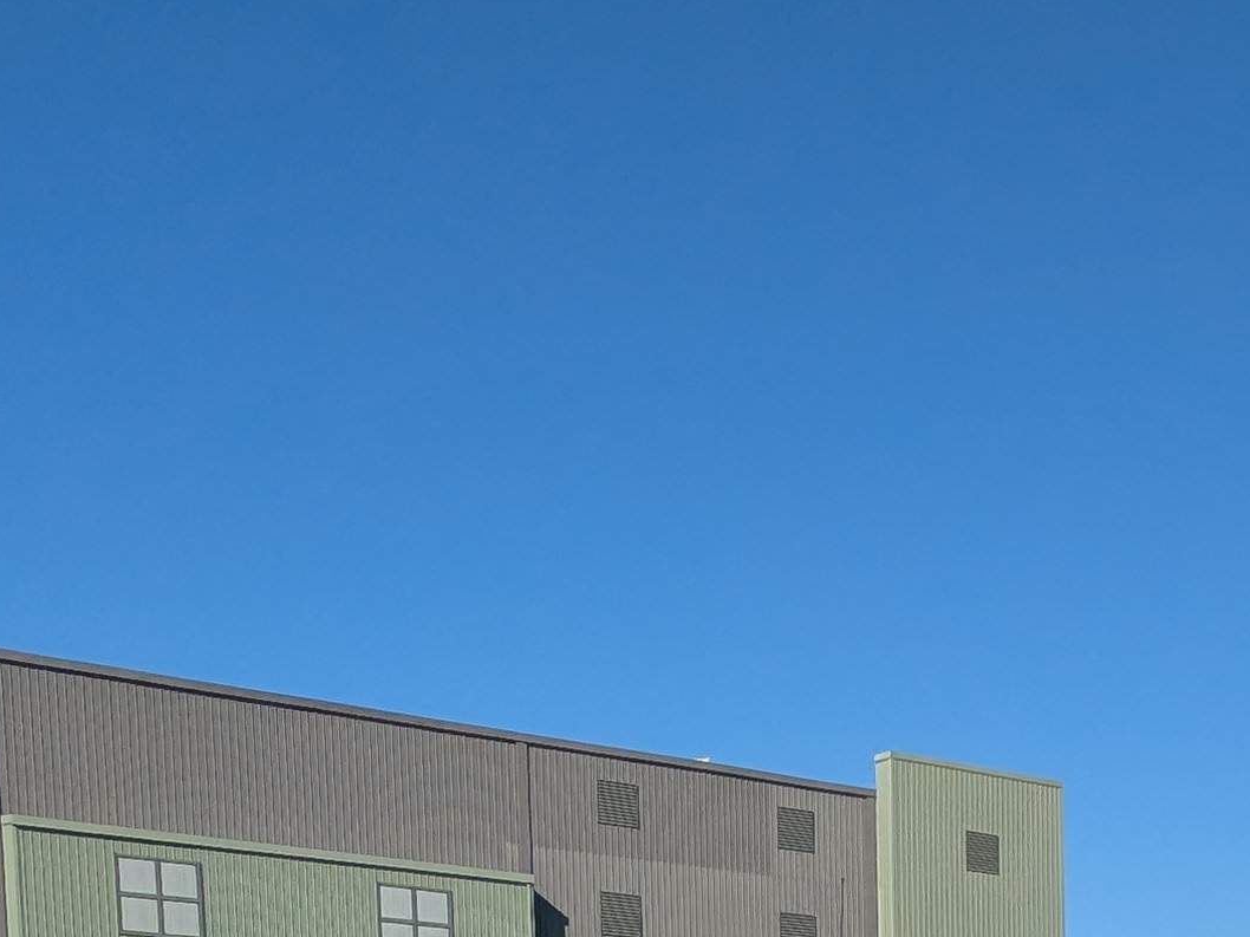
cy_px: 1496
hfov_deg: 28.5
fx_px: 2202
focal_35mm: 61
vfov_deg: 19.9
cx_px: 1405
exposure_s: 1/3205
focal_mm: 2.35
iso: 44
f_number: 2.2
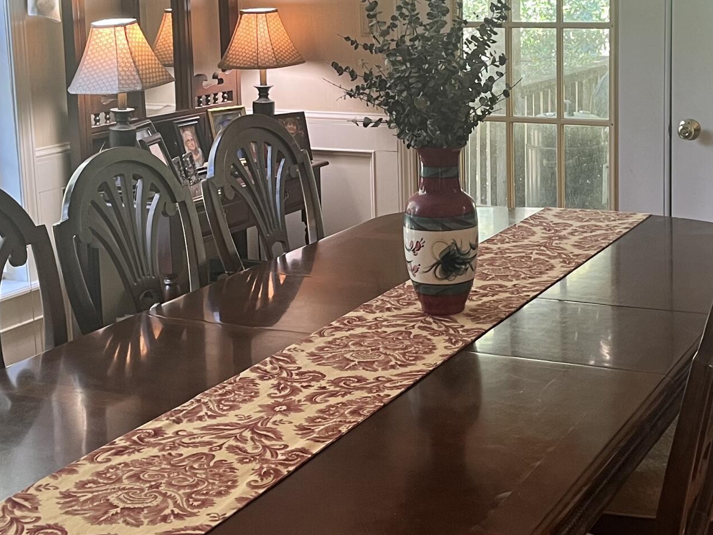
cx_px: 475
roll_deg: +1.3
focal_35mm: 62
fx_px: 1277
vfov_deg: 23.4
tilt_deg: -8.8
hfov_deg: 31.0
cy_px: 139
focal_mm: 5.1
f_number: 1.6
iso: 100
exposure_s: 1/60
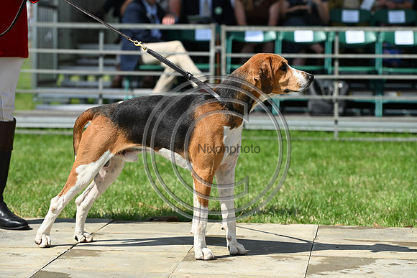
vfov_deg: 11.4
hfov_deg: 17.1
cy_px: 139
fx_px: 1390
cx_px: 208
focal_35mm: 120
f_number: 4.5
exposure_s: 1/1250
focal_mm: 120
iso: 180
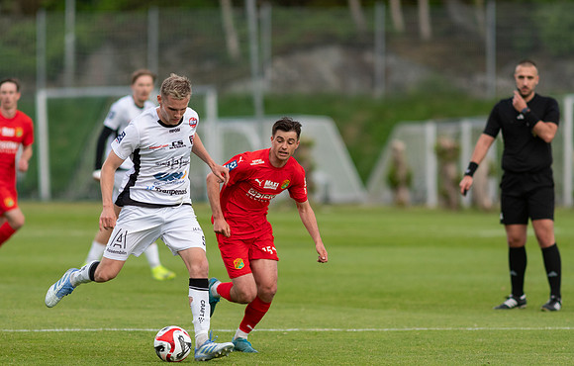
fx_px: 8180
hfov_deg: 4.0
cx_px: 247
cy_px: 218
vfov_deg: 2.6
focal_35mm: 520
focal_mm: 300
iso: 450
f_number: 3.2
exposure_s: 1/1600
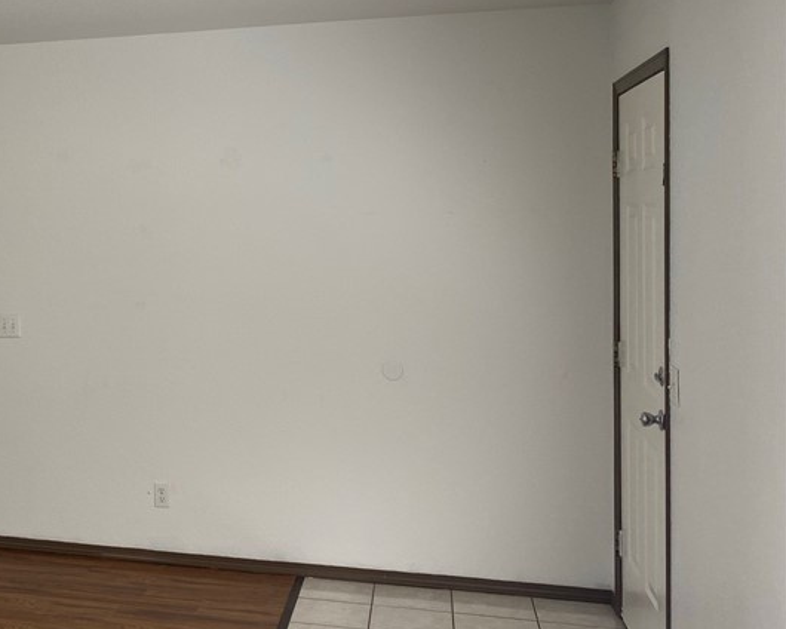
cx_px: 28
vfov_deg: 30.8
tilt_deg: -0.6
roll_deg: +0.5
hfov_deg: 35.0
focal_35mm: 49
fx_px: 1140
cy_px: 254
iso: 64
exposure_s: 1/120
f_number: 1.8
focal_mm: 4.25
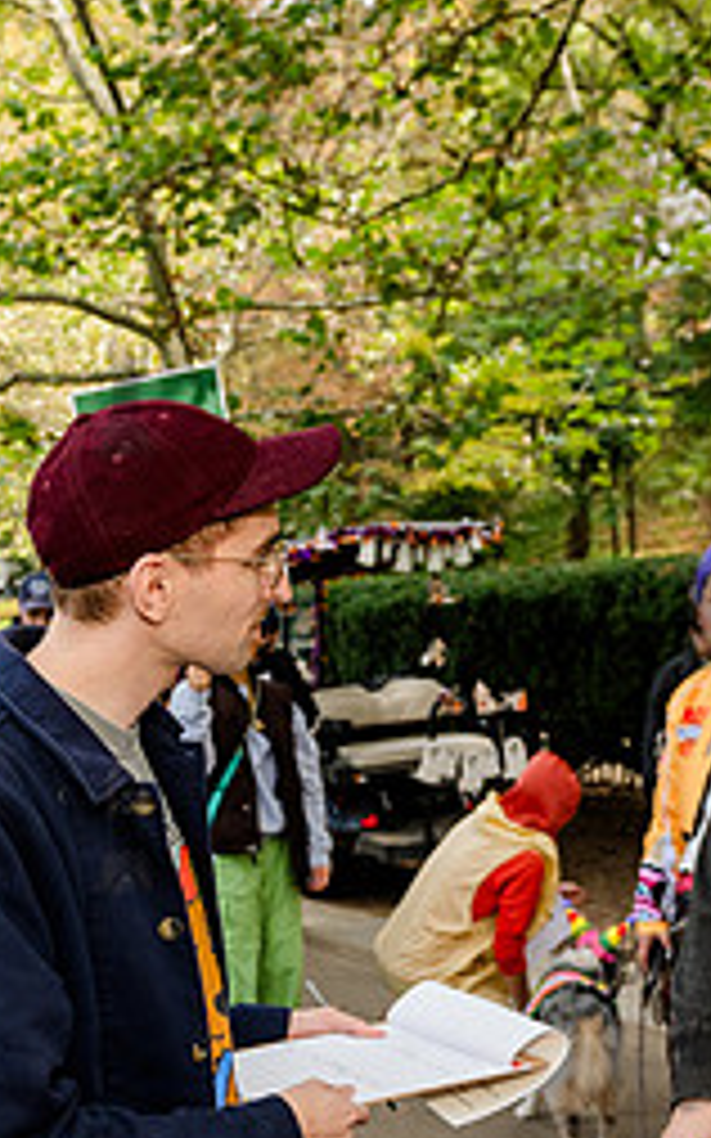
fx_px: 1737
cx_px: 122
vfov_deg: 35.7
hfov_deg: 22.7
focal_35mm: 56
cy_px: 814
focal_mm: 24
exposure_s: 1/500
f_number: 5
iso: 1000
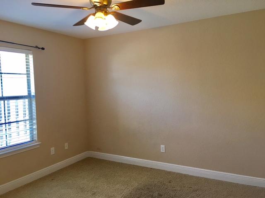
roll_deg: +1.5
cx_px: 132
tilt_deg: -2.8
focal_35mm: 29
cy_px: 99
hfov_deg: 61.7
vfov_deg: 48.2
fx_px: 222
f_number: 2.2
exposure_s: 1/15
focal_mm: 4.15
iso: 25
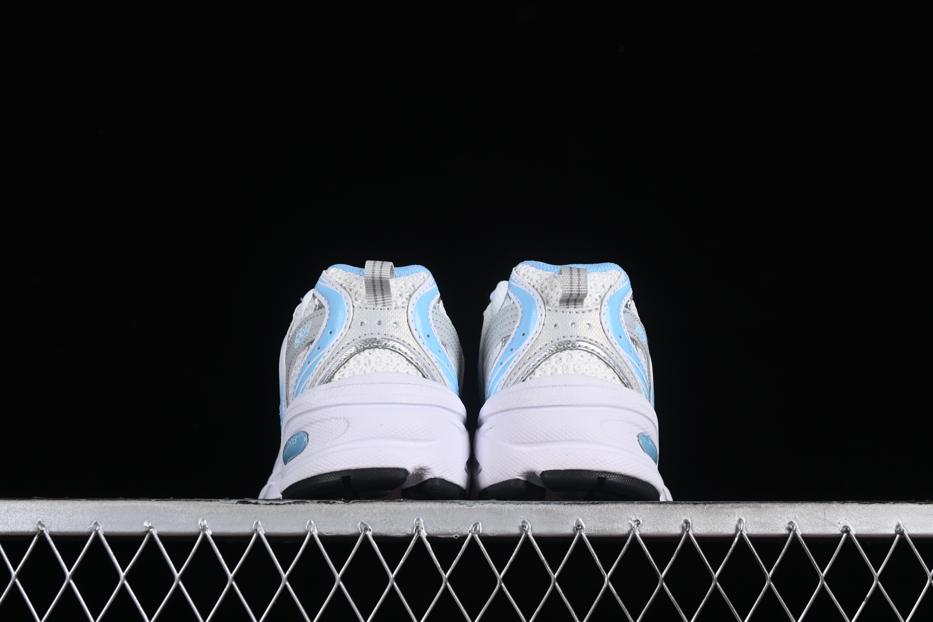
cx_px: 466
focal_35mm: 75
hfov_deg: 27.0
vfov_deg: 18.2
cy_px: 311
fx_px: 1944
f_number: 8
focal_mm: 50
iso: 160
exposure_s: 1/80
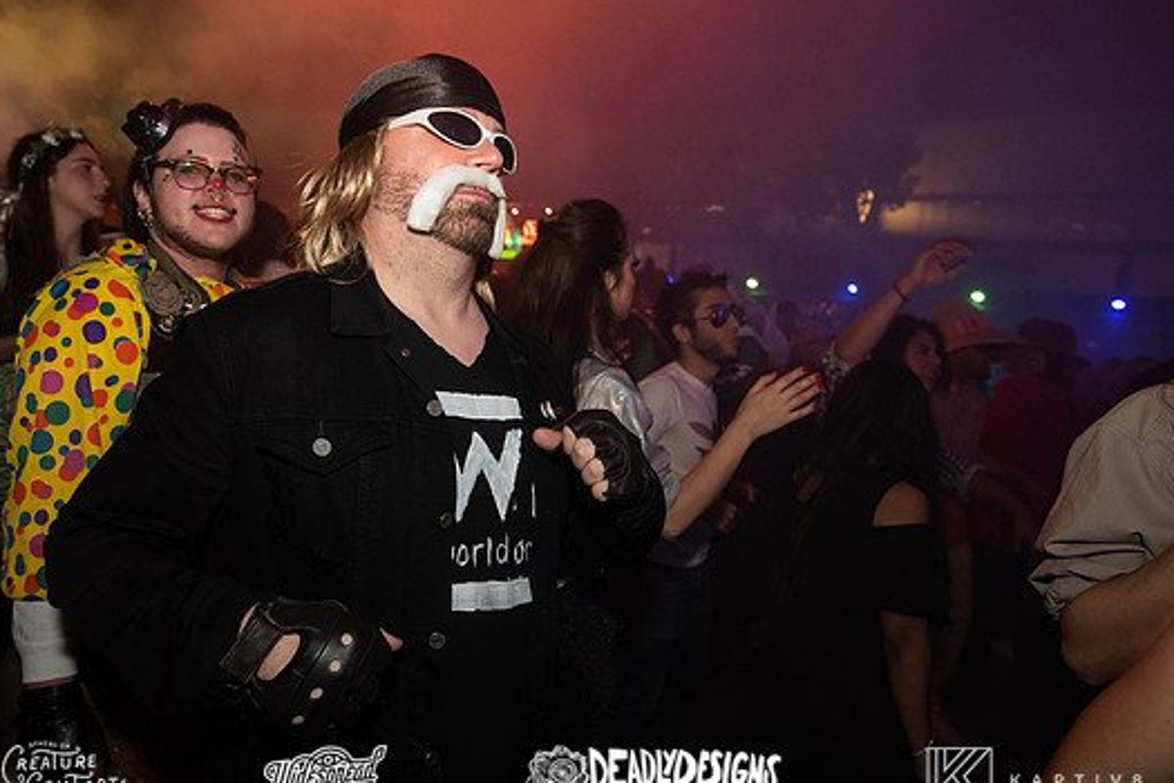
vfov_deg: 55.1
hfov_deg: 75.5
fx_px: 750
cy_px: 409
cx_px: 491
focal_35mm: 23
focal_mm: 16
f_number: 3.5
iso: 2000
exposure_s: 1/60
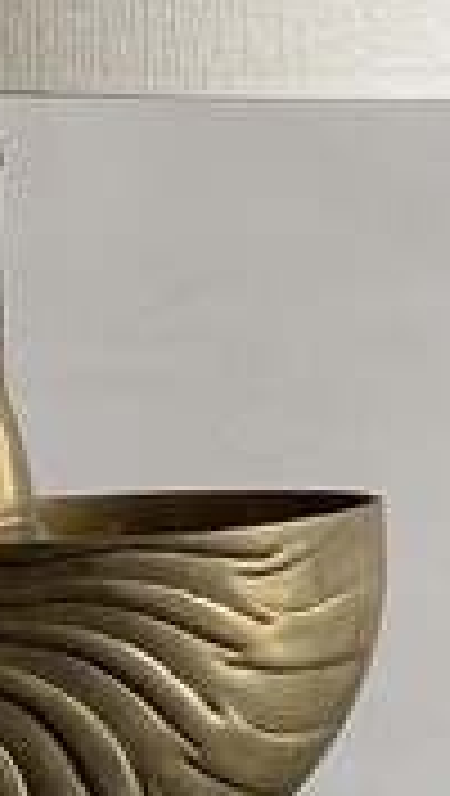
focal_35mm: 109
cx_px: -4
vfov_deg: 19.4
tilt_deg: +2.9
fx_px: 2305
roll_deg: -0.9
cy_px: 151
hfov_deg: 11.0
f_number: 1.8
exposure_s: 1/50
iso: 64
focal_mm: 4.25
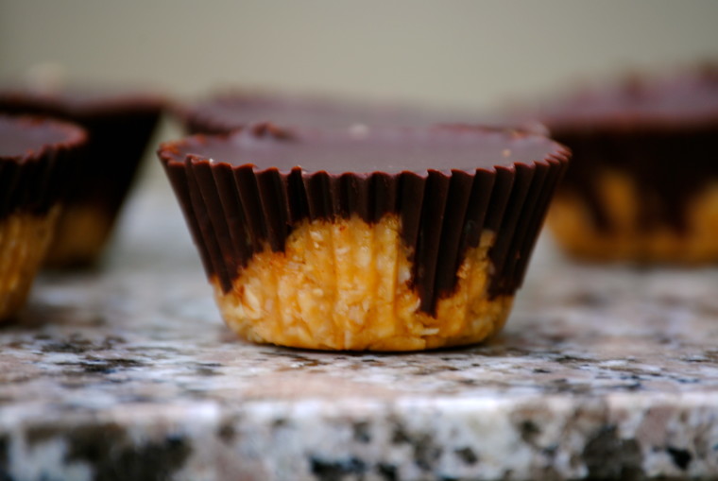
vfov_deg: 4.6
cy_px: 240
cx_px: 359
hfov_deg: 6.9
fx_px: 5991
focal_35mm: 300
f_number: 5.6
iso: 100
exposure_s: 1/60
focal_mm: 200
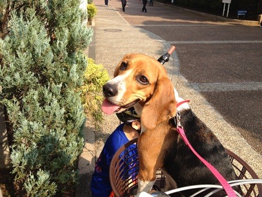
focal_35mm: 35
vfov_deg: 40.7
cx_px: 131
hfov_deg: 52.6
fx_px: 265
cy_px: 98
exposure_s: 1/824
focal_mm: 4.28
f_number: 2.4
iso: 64
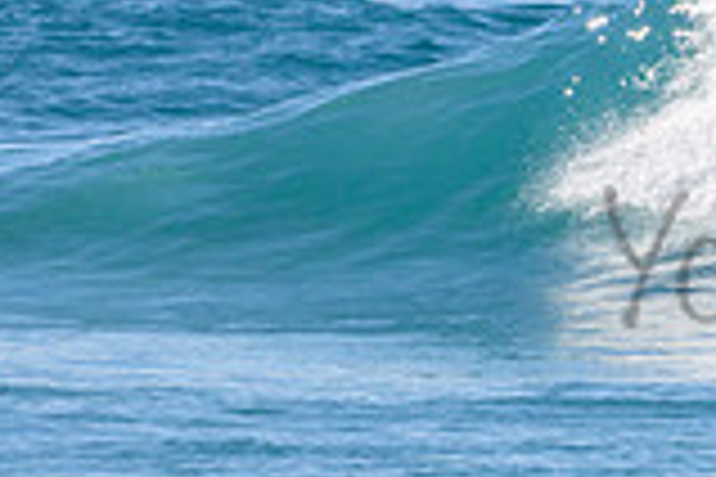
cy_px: 196
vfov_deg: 0.6
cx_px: 899
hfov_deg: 0.9
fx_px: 44607
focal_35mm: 2243
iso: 125
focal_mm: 500
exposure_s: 1/2000
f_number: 5.6
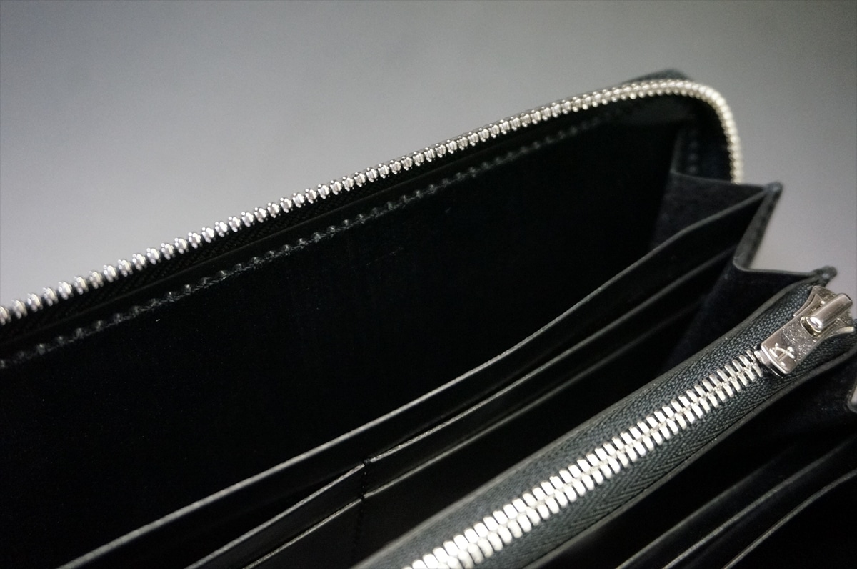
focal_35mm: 40
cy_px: 284
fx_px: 963
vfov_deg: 32.9
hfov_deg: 48.0
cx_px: 428
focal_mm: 27
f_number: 4.5
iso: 3200
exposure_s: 1/100
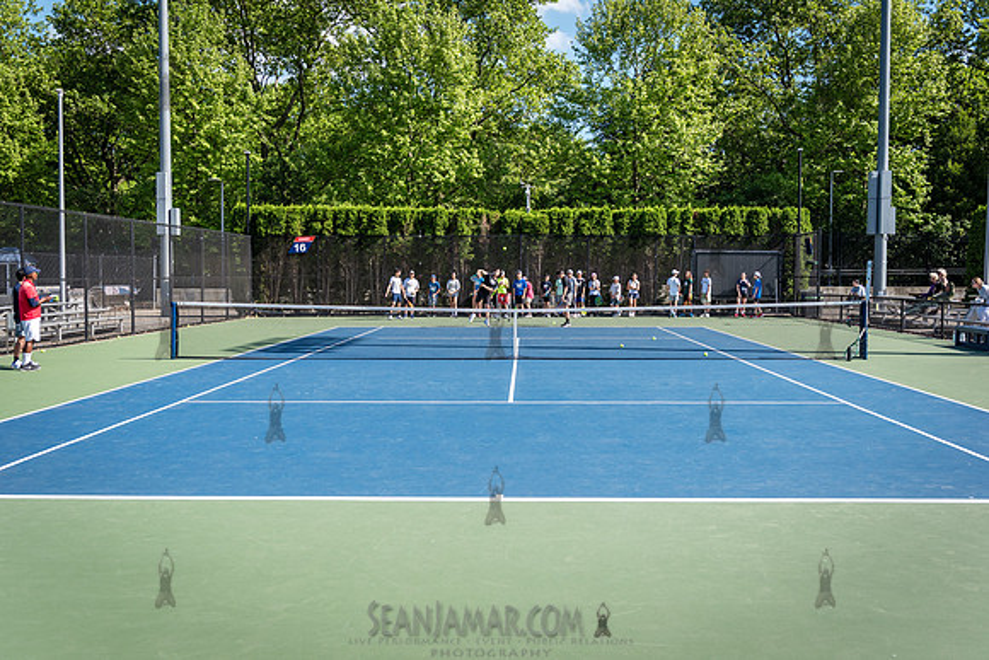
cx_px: 494
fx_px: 1004
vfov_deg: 36.4
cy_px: 330
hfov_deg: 52.4
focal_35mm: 37
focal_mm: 35
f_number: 4.5
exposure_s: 1/1000
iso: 200
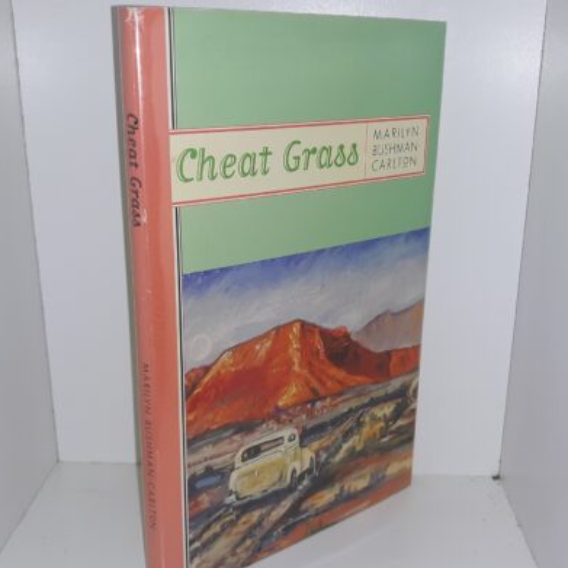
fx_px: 705
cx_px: 279
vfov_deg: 43.8
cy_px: 304
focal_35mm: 38
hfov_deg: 43.9
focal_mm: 3.7
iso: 40
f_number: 1.7
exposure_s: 1/175
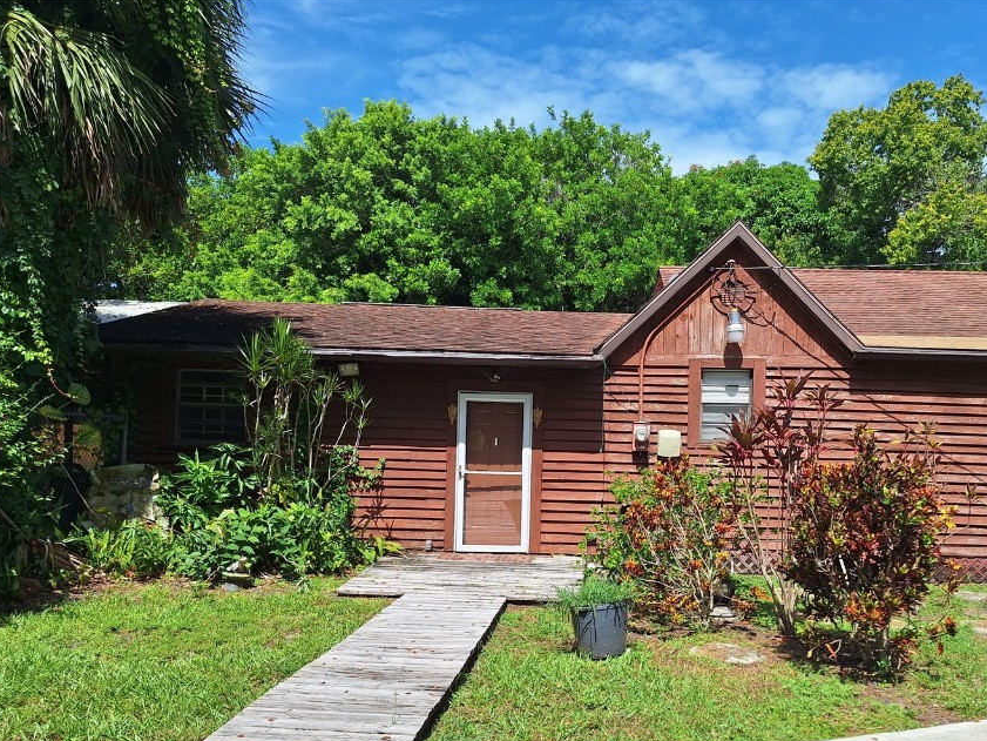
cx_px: 575
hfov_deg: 63.1
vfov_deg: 49.4
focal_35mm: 28
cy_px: 445
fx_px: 798
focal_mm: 5.54
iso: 40
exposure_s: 1/2924
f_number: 1.8
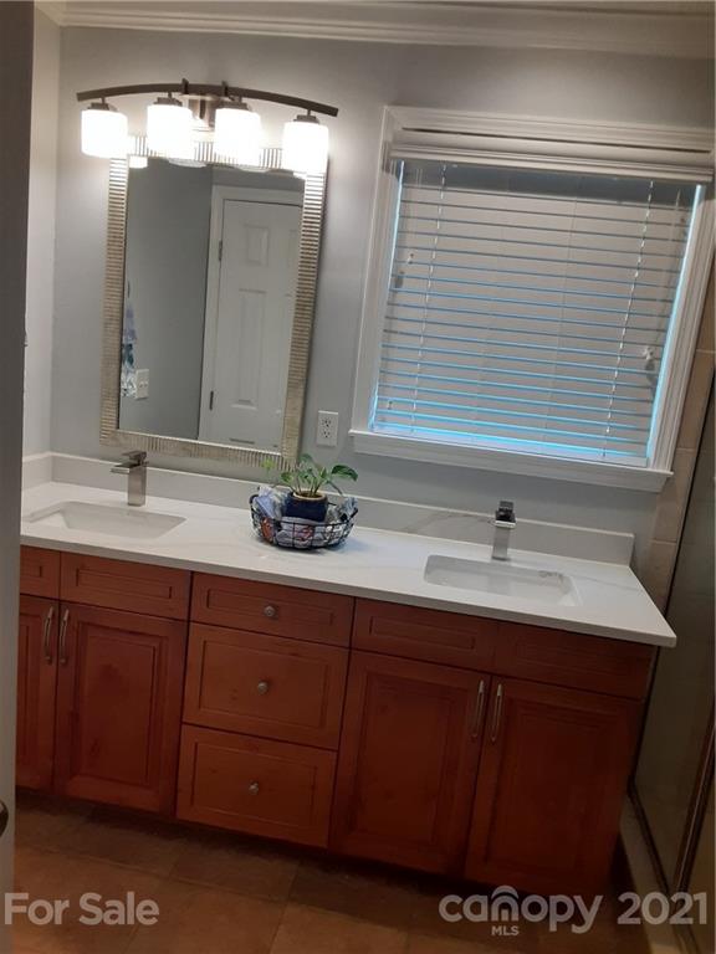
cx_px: 358
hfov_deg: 51.4
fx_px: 745
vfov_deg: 65.3
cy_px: 477
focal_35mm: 27
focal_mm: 2.91
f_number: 1.9
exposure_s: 1/60
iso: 100
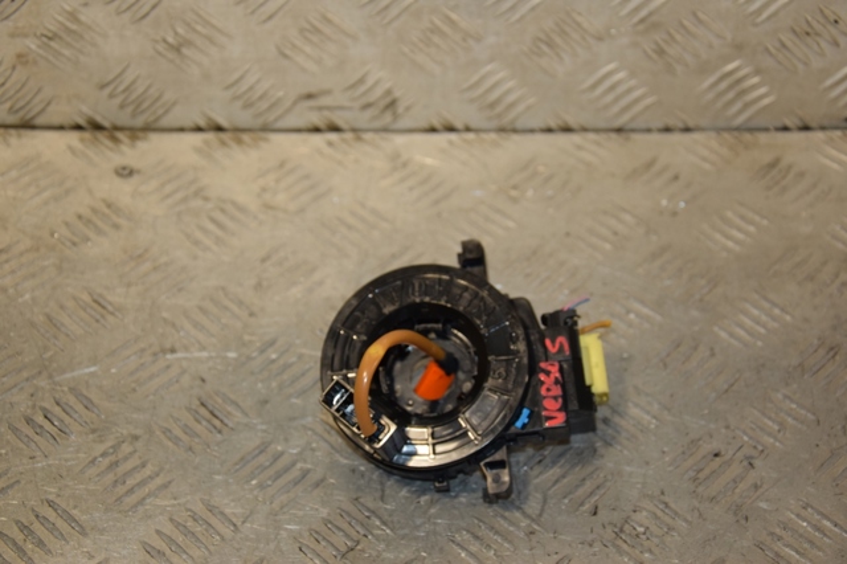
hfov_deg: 28.1
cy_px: 282
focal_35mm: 72
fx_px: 1693
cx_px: 424
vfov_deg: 18.9
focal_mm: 48
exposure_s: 1/200
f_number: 5.6
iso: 800
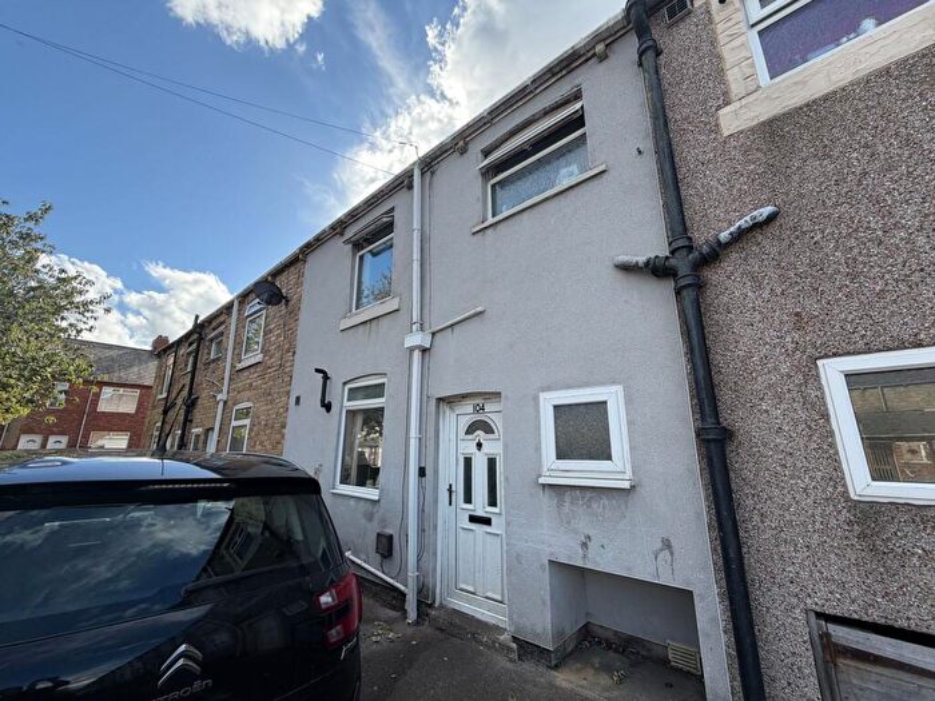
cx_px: 468
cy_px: 350
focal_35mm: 14
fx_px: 378
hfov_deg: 102.1
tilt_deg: +14.8
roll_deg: -0.2
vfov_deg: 85.7
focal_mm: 2.22
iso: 40
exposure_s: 1/574
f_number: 2.2
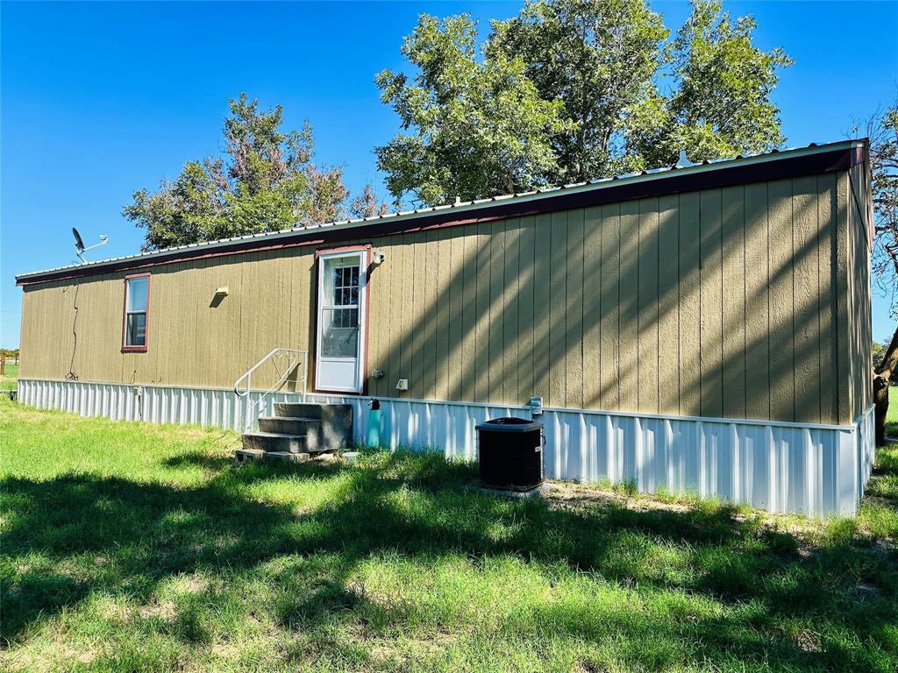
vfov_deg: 56.8
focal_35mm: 24
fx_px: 623
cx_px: 449
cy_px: 336
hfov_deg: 71.6
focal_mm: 6.86
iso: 80
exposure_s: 1/1779
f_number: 1.78
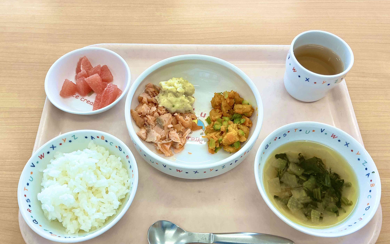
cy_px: 143
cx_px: 193
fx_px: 330
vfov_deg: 40.5
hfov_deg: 61.2
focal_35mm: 31
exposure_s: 1/120
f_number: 1.8
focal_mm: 3
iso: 25
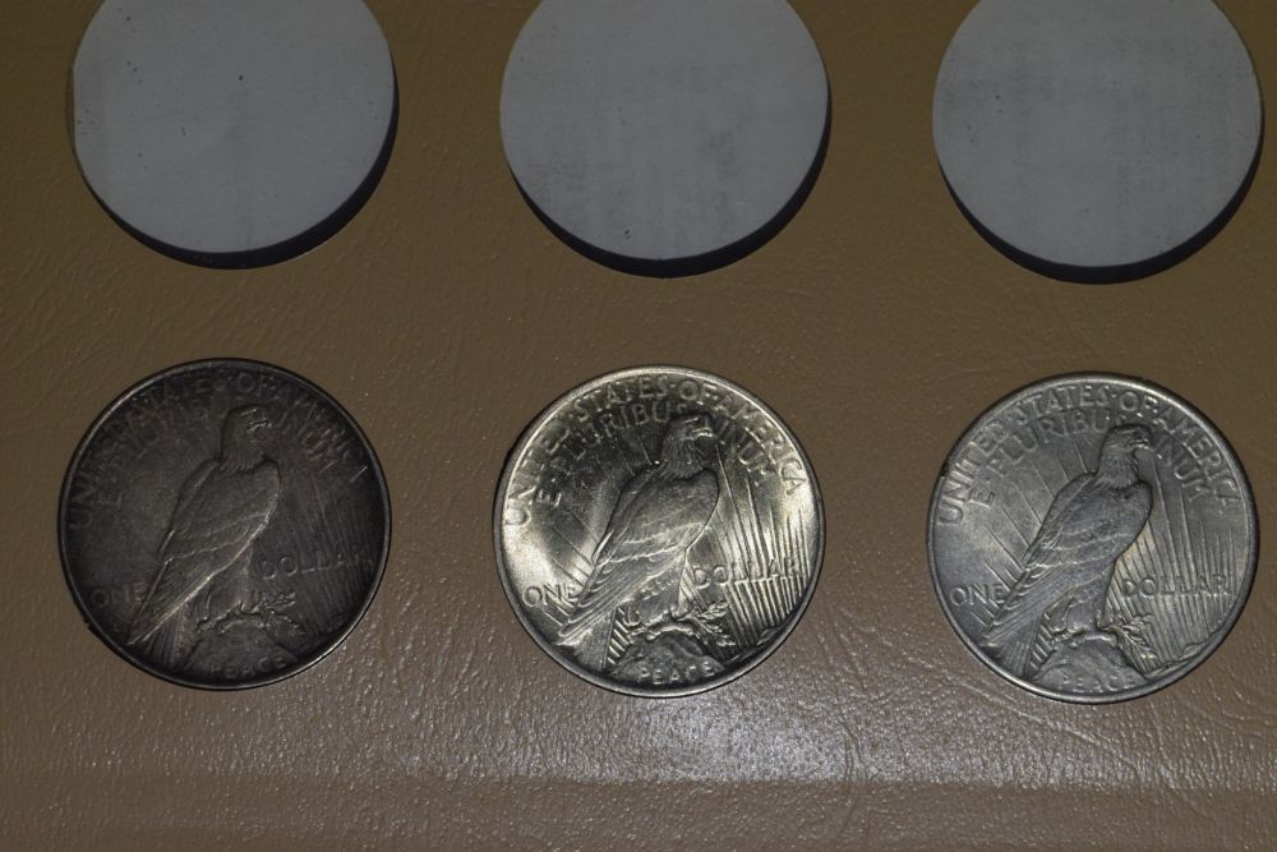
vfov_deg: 10.2
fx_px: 4789
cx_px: 638
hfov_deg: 15.2
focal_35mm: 135
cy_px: 426
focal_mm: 90
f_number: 8
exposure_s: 1/160
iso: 1600
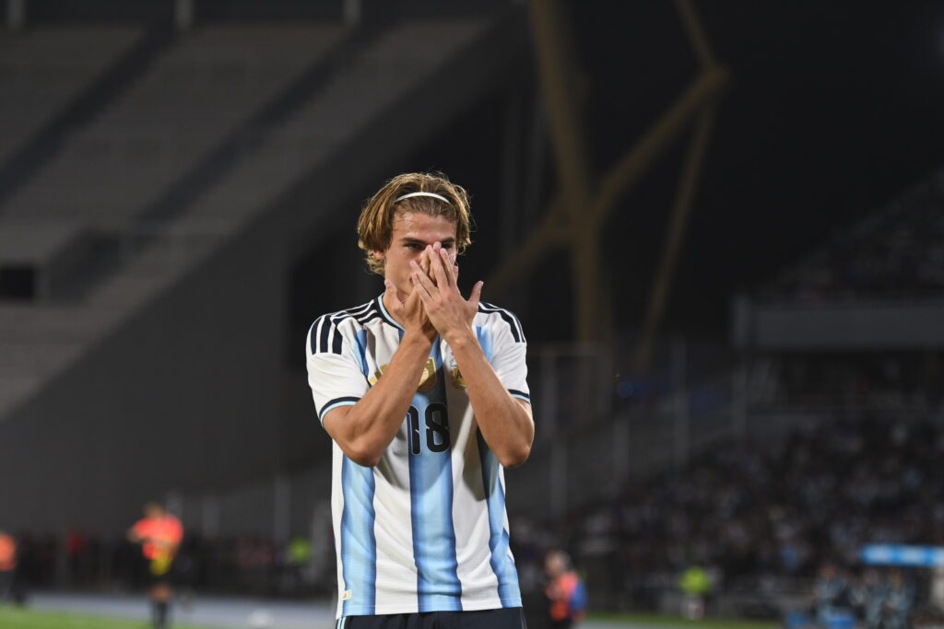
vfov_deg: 7.9
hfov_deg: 11.8
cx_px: 472
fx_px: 4563
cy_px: 314
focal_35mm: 174
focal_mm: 116
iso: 1000
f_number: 2.8
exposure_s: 1/640
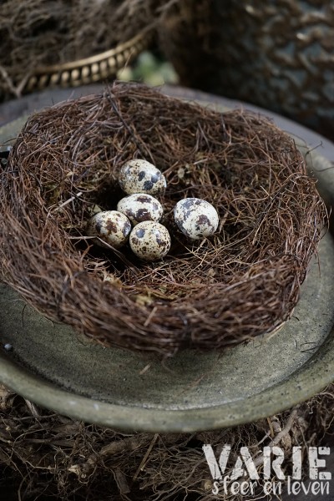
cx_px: 167
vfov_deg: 45.4
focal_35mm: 43
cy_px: 250
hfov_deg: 31.2
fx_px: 598
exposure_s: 1/60
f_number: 4.5
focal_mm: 43
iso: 4000
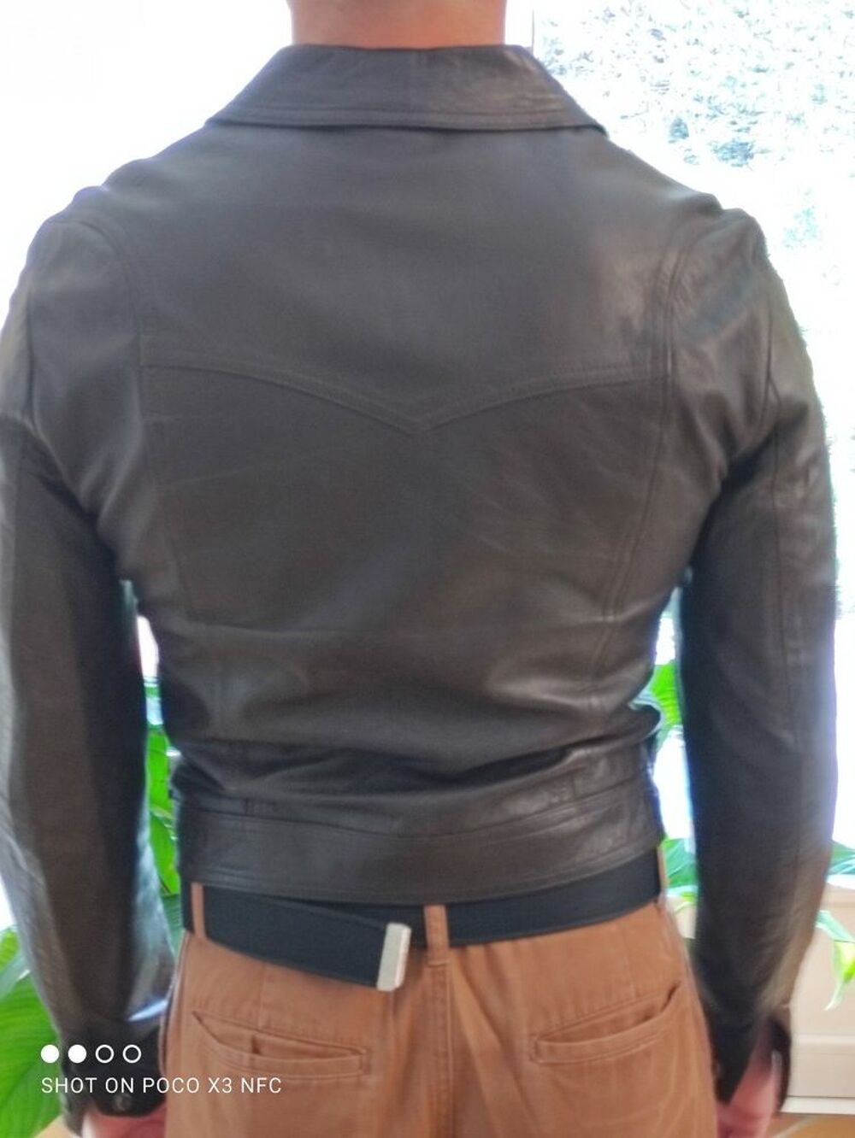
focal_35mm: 25
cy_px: 569
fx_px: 823
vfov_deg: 69.4
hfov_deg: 54.9
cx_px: 428
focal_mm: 5.43
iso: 608
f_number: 1.89
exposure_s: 1/20
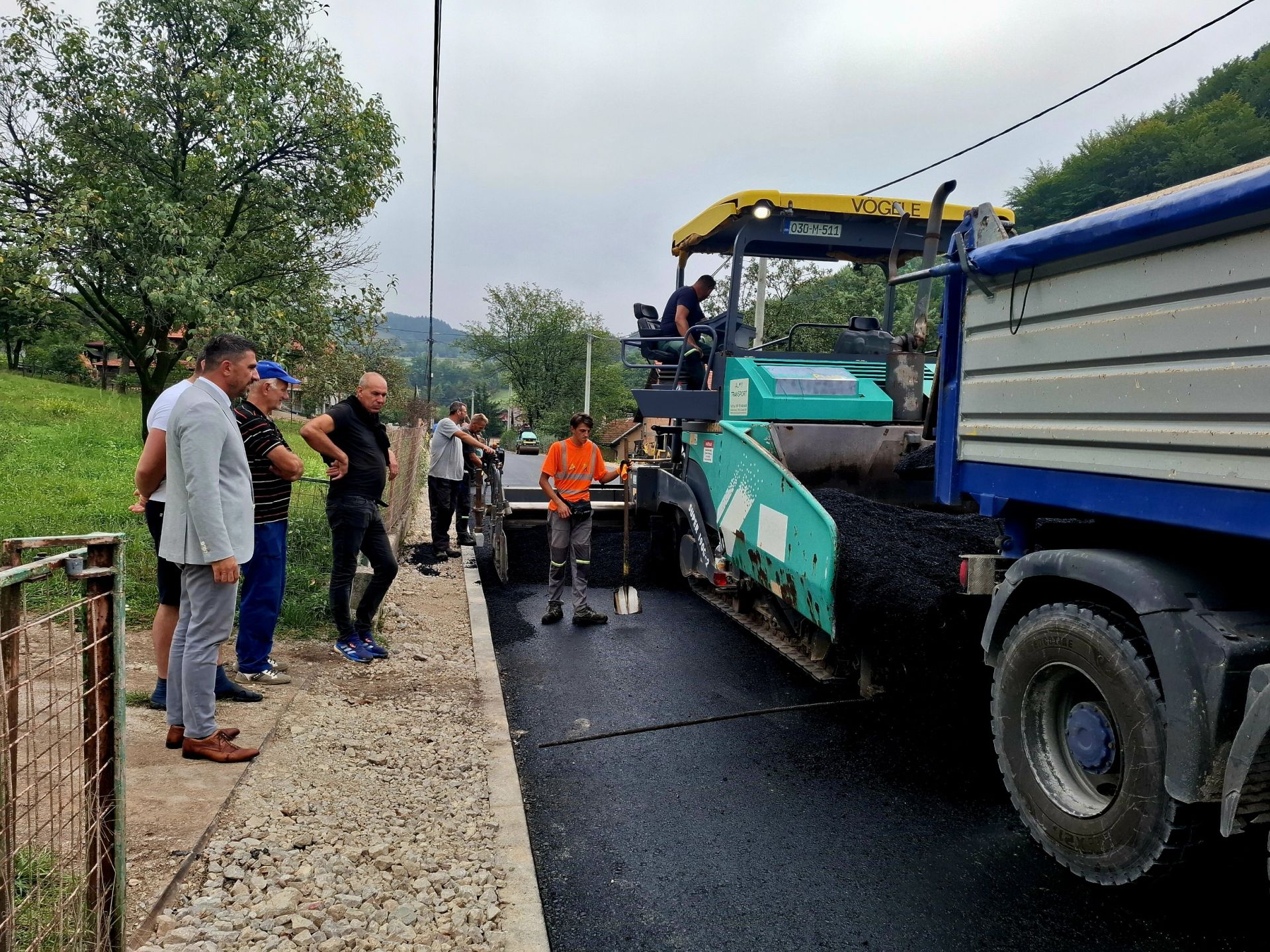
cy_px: 476
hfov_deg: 73.9
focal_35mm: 23
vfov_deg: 58.9
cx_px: 635
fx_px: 844
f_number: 1.8
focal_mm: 5.54
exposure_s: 1/1250
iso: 50
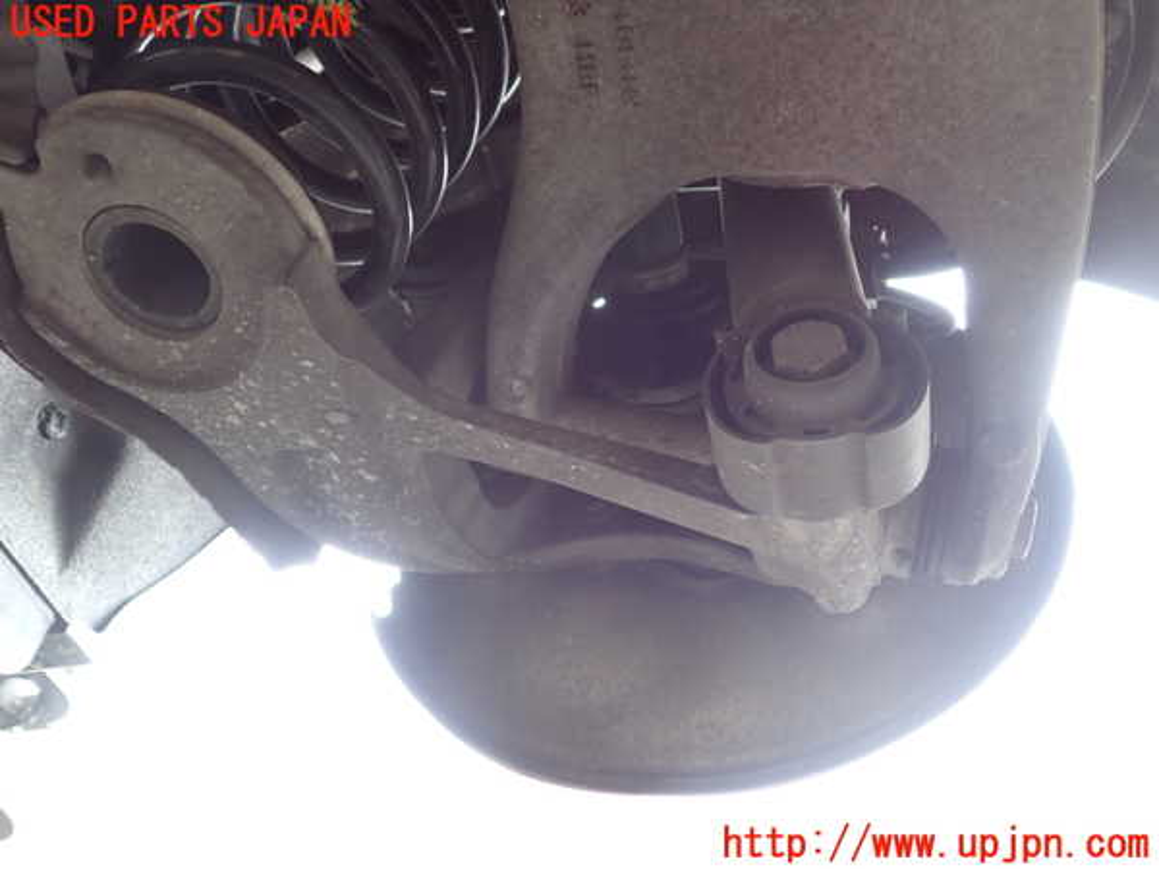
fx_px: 1004
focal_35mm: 30
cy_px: 434
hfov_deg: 60.0
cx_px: 580
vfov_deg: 46.8
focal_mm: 5.4
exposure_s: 1/30
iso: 200
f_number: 2.3
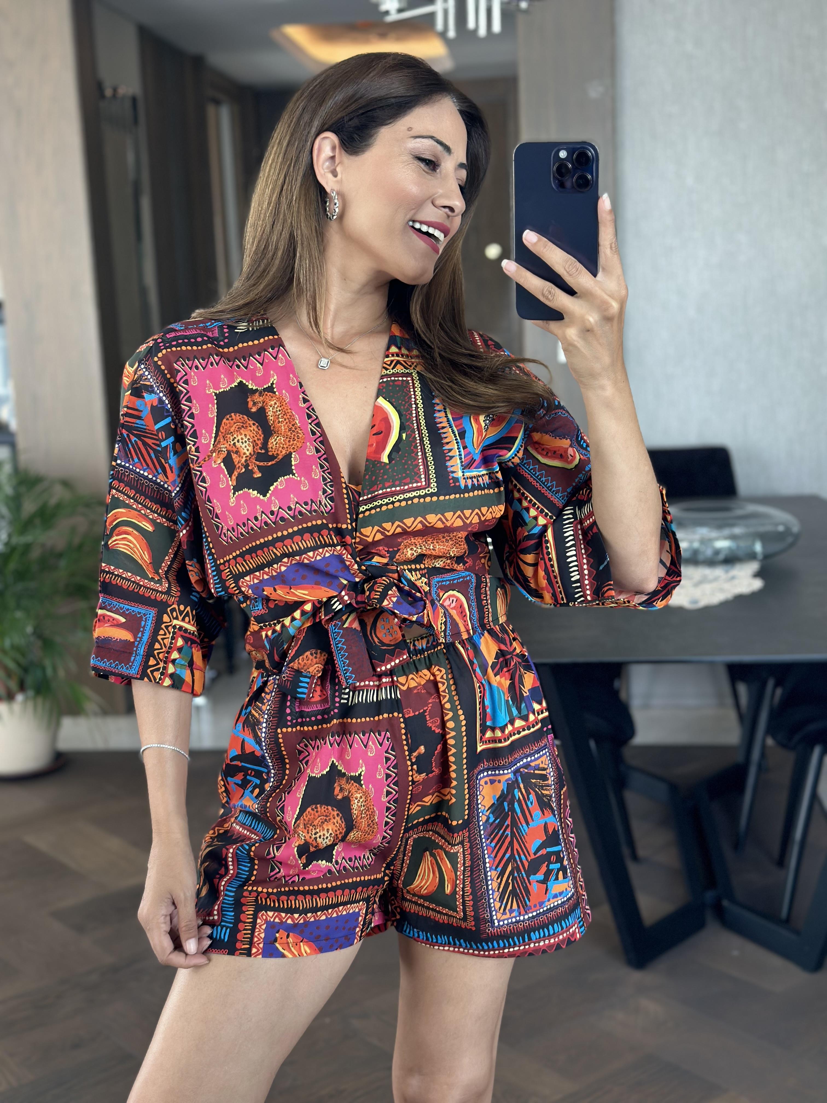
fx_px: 1529
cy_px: 552
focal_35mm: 48
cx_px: 414
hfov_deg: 30.3
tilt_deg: -16.5
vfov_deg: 39.7
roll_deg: +3.1
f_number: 1.78
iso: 125
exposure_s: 1/86
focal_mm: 6.86
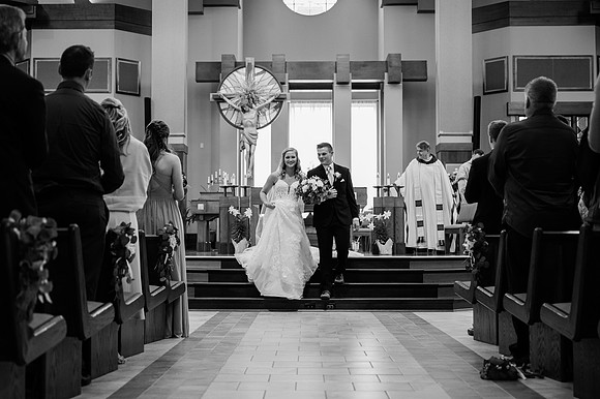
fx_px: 901
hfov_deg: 36.8
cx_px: 271
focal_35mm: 54
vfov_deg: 25.0
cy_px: 200
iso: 1000
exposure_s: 1/250
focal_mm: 48
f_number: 2.8
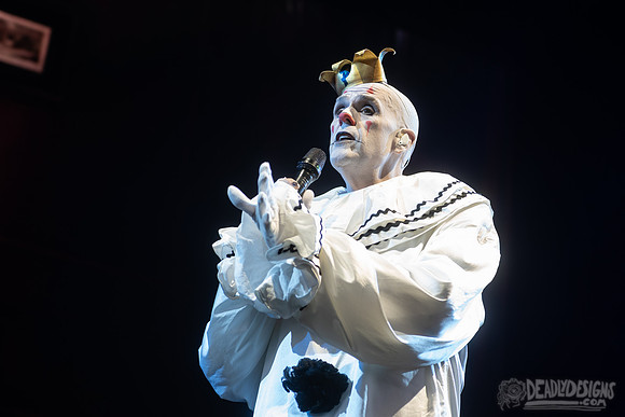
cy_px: 185
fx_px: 1546
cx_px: 348
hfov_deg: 22.8
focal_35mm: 89
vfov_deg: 15.4
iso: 640
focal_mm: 80
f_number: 5
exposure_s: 1/250
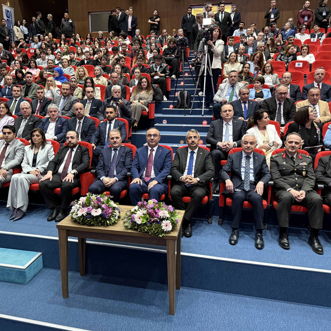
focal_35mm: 29
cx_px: 142
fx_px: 314
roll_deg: -0.6
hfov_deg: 55.4
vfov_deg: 55.6
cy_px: 170
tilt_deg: -13.8
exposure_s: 1/50
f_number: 1.78
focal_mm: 6.76
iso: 640
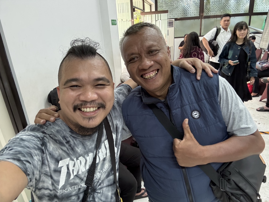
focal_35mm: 23
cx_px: 134
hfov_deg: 73.9
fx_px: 179
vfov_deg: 58.9
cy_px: 101
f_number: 1.9
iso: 320
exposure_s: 1/50
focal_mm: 2.69
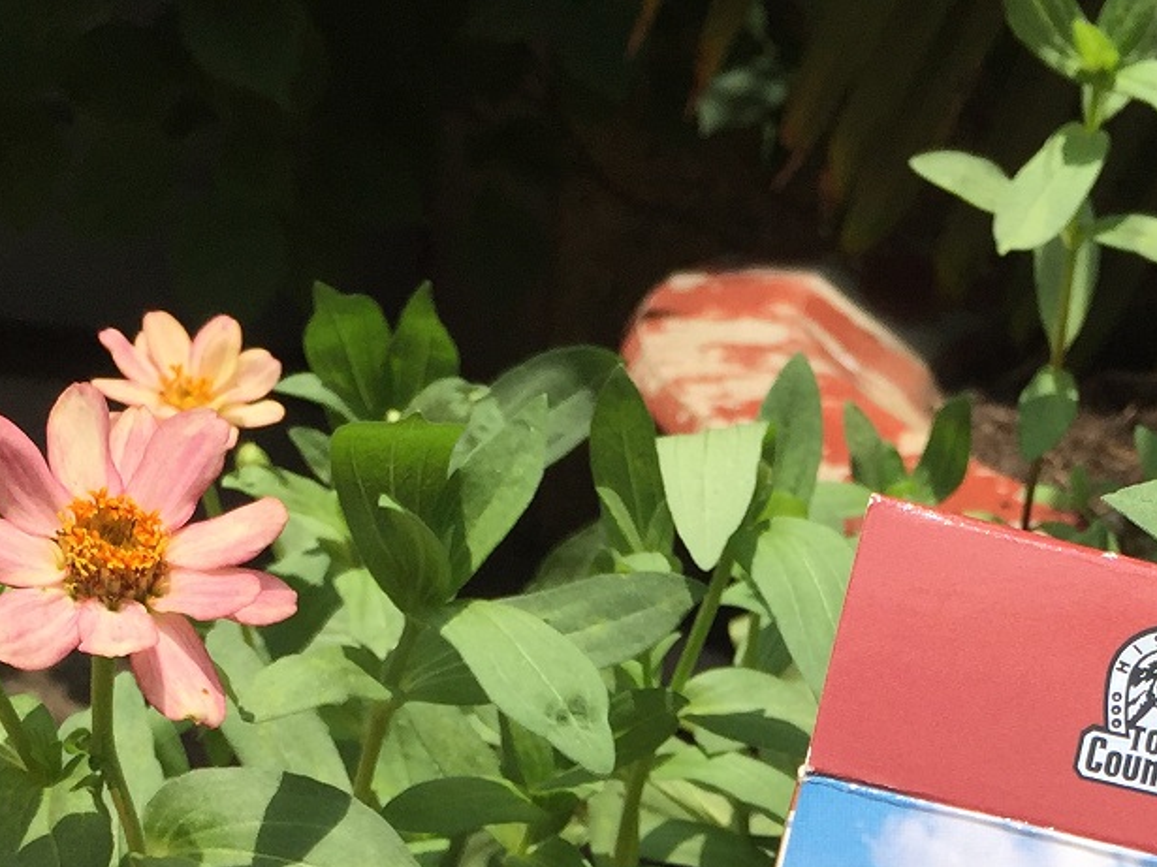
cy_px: 1149
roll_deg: -10.3
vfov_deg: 17.8
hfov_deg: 25.1
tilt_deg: -19.9
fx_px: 2573
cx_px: 862
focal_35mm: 77
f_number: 2.2
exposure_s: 1/2825
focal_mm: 4.15
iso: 32
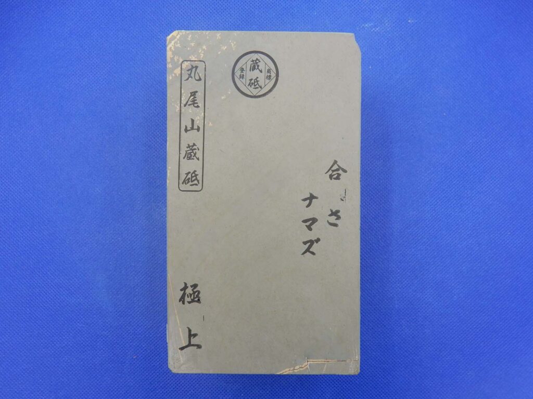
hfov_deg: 69.4
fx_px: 385
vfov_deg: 54.9
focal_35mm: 25
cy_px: 200
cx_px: 266
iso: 125
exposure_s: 1/80
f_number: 3.7
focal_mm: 4.5
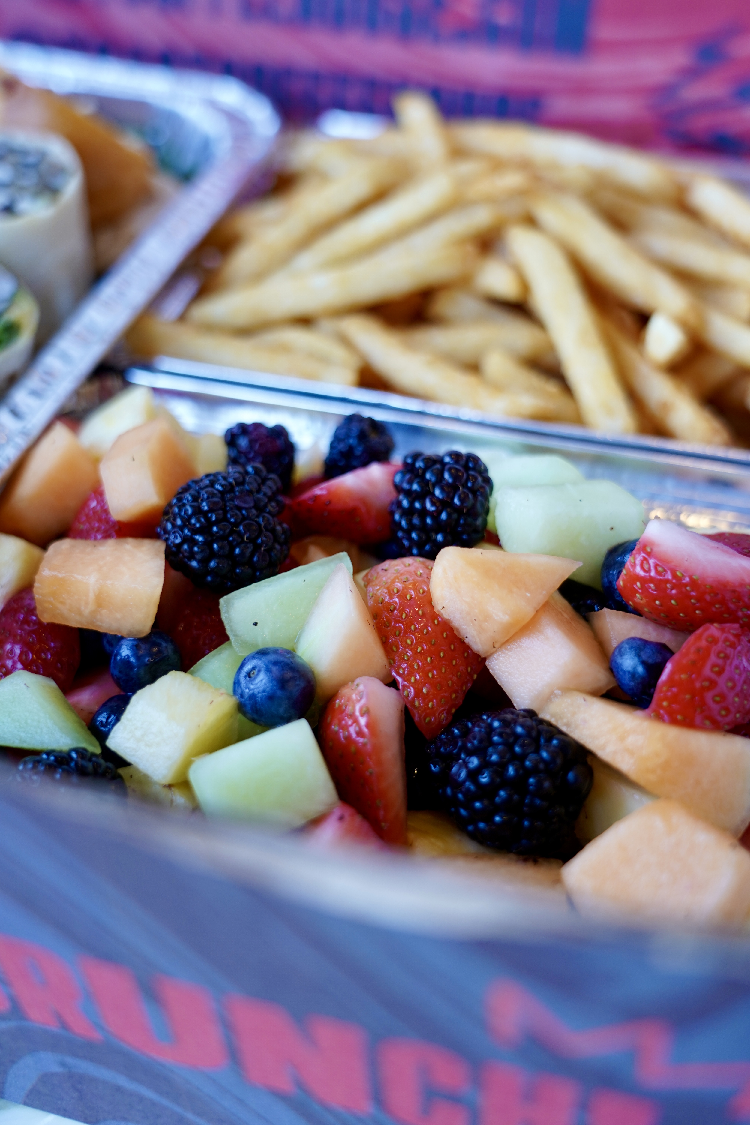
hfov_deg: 30.5
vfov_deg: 44.5
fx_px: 1375
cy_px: 562
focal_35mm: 44
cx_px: 375
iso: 400
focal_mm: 44
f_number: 4
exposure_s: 1/60
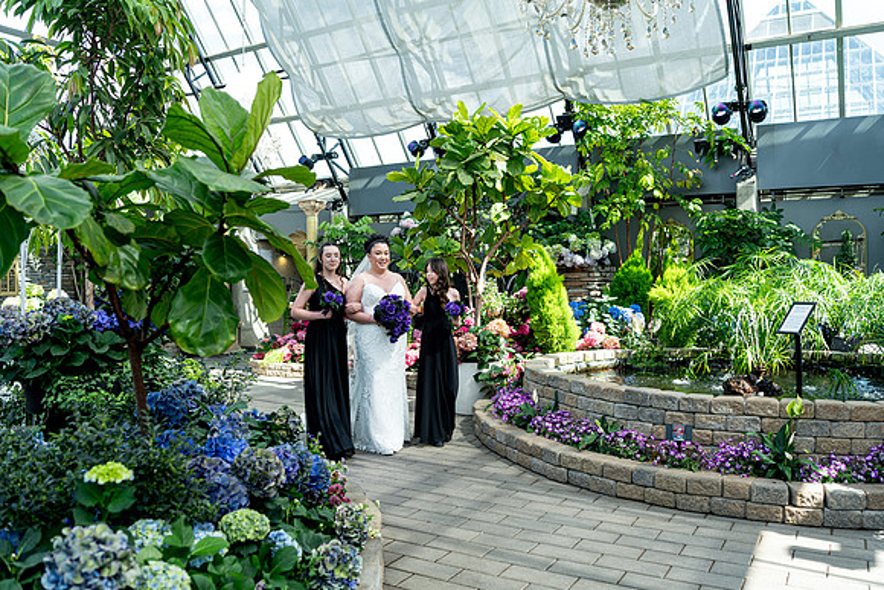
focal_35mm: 28
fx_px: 688
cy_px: 295
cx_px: 442
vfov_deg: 46.4
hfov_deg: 65.5
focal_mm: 28
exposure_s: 1/320
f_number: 2.8
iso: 160
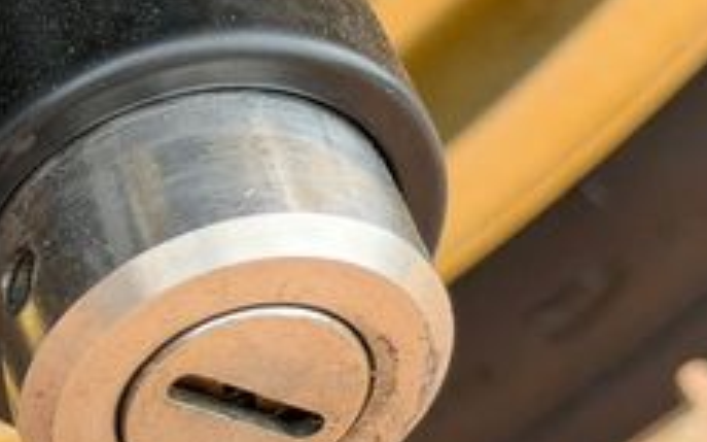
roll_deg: -0.2
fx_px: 2735
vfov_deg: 9.2
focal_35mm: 142
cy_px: 189
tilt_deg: -30.0
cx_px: 65
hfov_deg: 14.6
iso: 100
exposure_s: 1/855
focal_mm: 6.76
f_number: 1.78
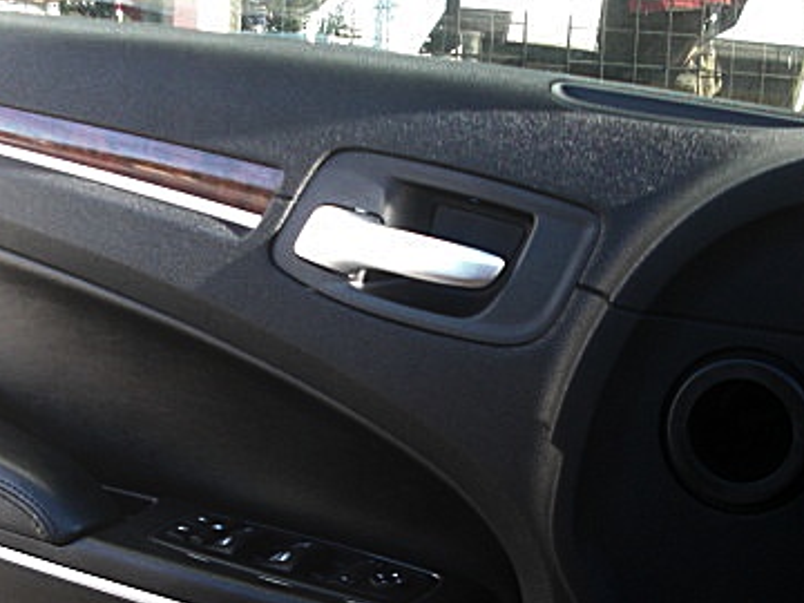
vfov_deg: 22.7
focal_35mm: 64
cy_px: 462
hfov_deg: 30.3
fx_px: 1486
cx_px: 409
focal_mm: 6.3
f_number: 2.8
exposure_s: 1/80
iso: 100
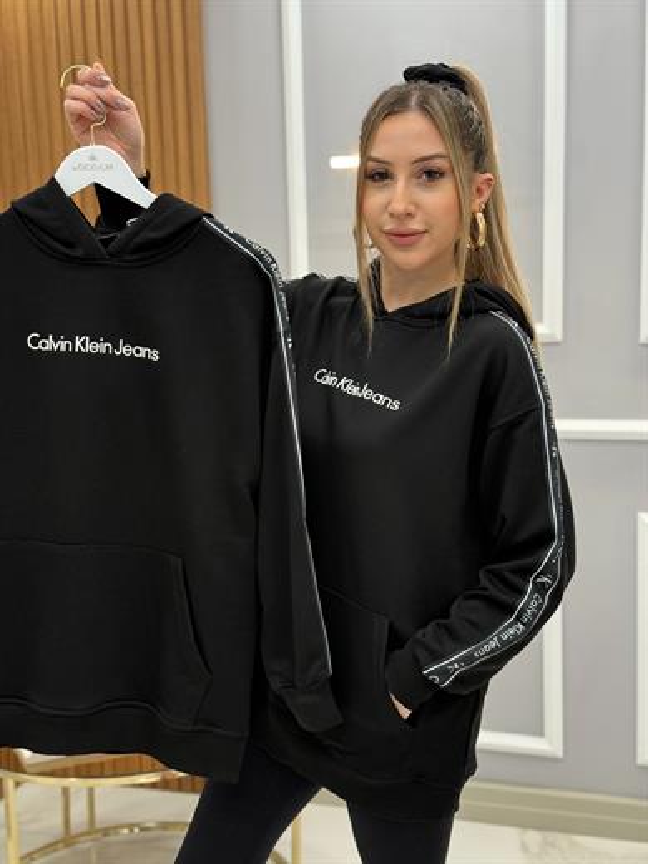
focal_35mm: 48
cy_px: 432
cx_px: 324
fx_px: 1198
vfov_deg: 39.7
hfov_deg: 30.3
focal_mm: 6.76
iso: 100
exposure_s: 1/100
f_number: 1.78
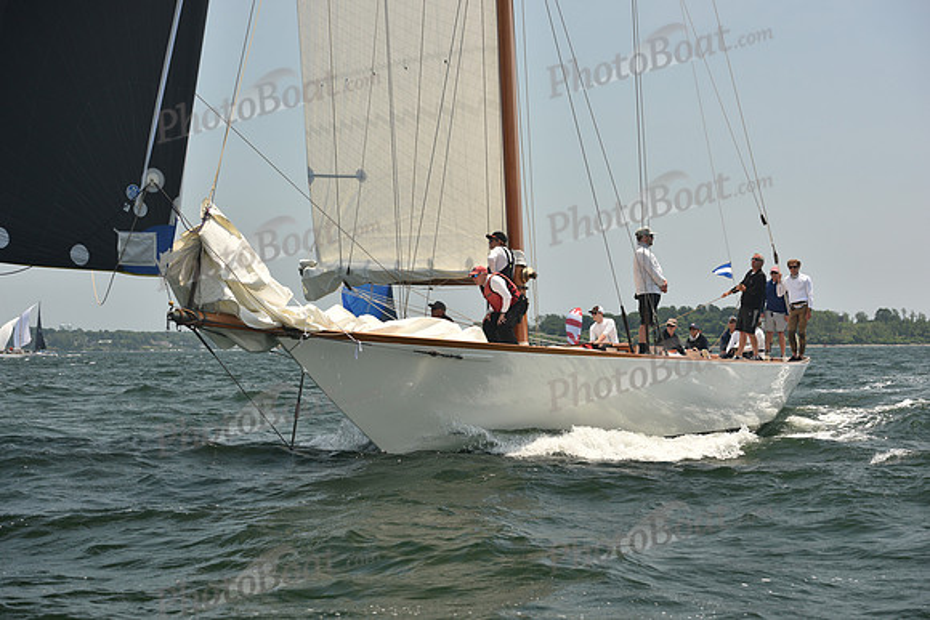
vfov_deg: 19.5
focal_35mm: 70
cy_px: 310
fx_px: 1809
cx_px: 465
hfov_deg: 28.8
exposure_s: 1/640
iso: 250
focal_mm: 70
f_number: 6.3
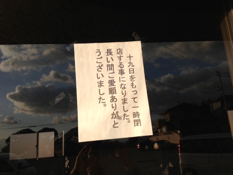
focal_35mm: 33
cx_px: 116
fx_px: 222
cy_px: 88
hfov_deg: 55.4
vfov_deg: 42.9
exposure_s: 1/935
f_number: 2.4
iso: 50
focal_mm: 4.13
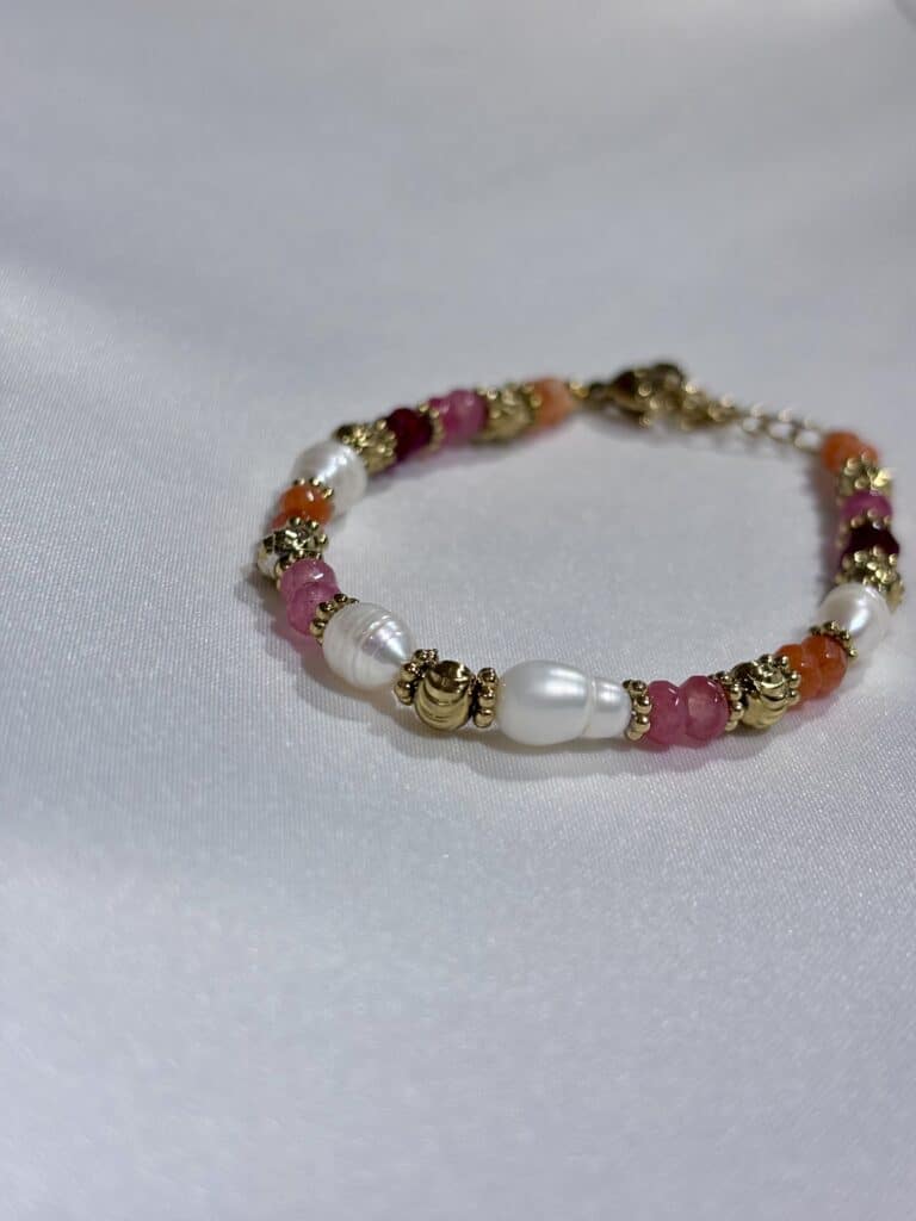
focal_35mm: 52
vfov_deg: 36.8
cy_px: 610
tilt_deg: -35.0
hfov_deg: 28.0
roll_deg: -4.2
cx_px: 458
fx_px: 1835
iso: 32
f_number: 1.6
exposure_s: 1/226
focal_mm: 5.96
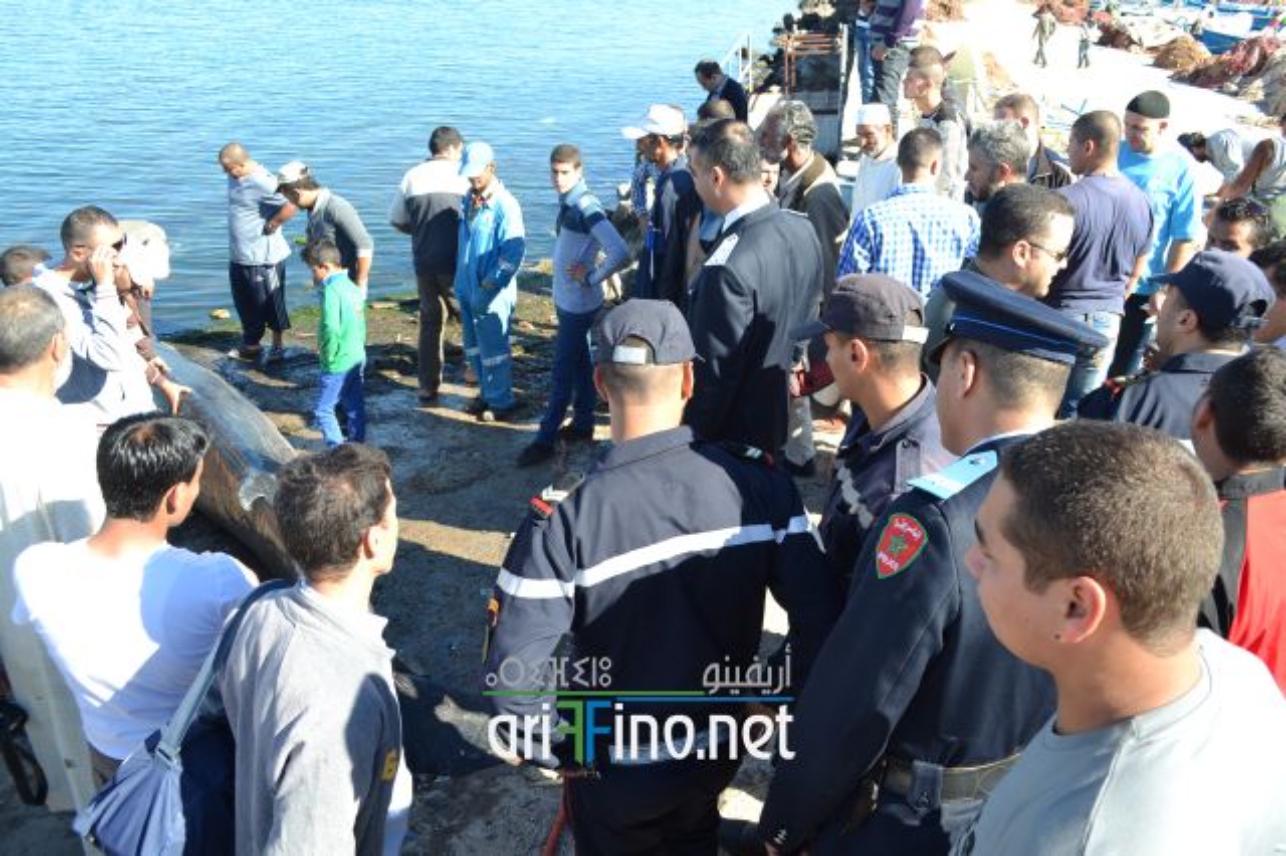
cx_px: 643
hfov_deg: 67.4
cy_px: 428
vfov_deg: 47.9
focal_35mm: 27
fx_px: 964
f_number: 6.3
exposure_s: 1/160
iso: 100
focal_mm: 18
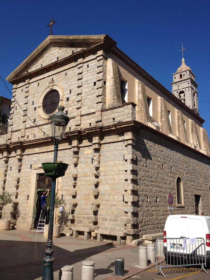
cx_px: 105
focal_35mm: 35
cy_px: 140
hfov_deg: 40.7
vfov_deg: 52.6
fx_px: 283
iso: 64
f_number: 2.4
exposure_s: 1/2208
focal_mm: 4.28
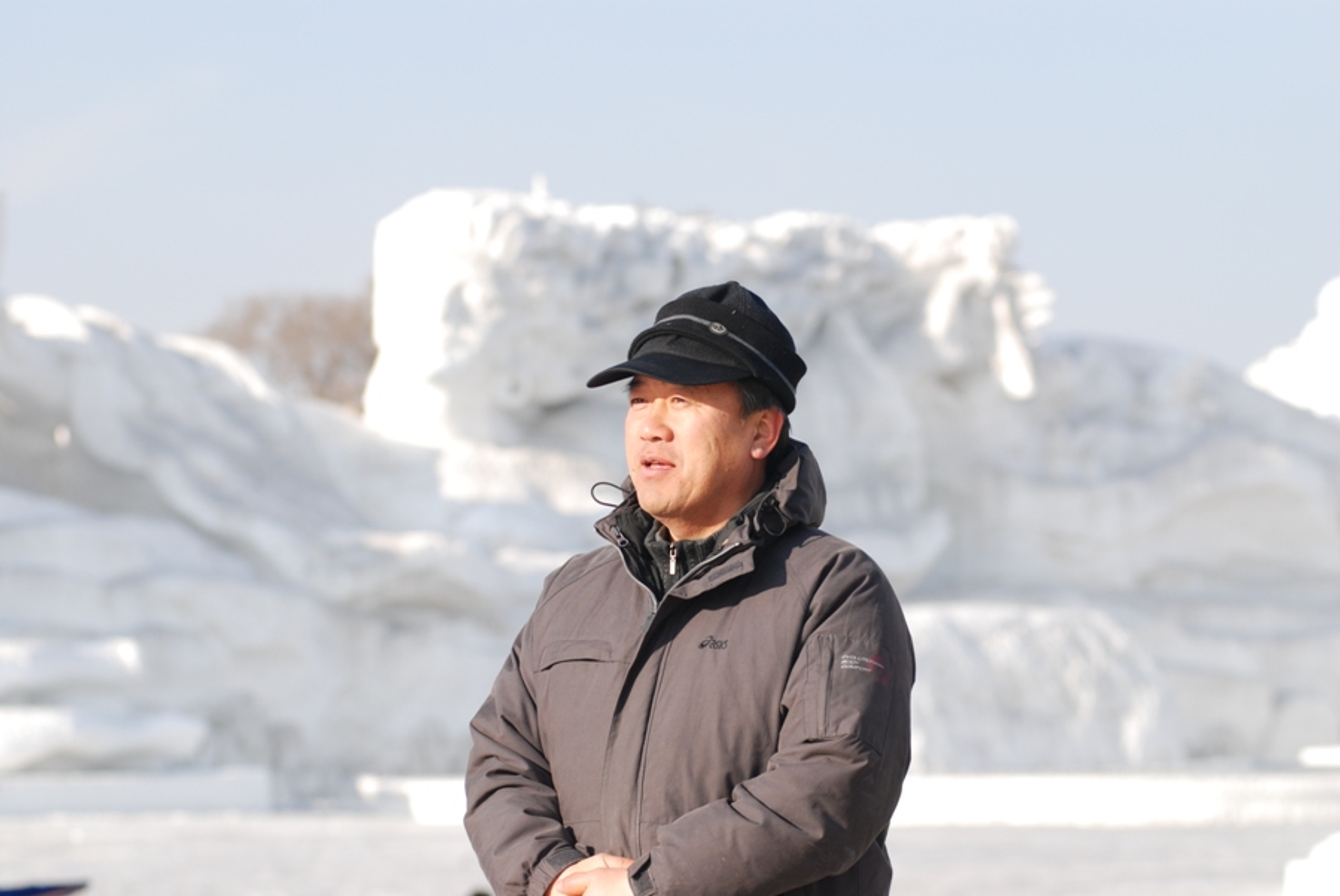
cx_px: 670
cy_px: 448
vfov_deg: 9.6
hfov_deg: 14.4
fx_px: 5309
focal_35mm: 142
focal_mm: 95
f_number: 5.6
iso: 200
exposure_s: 1/640
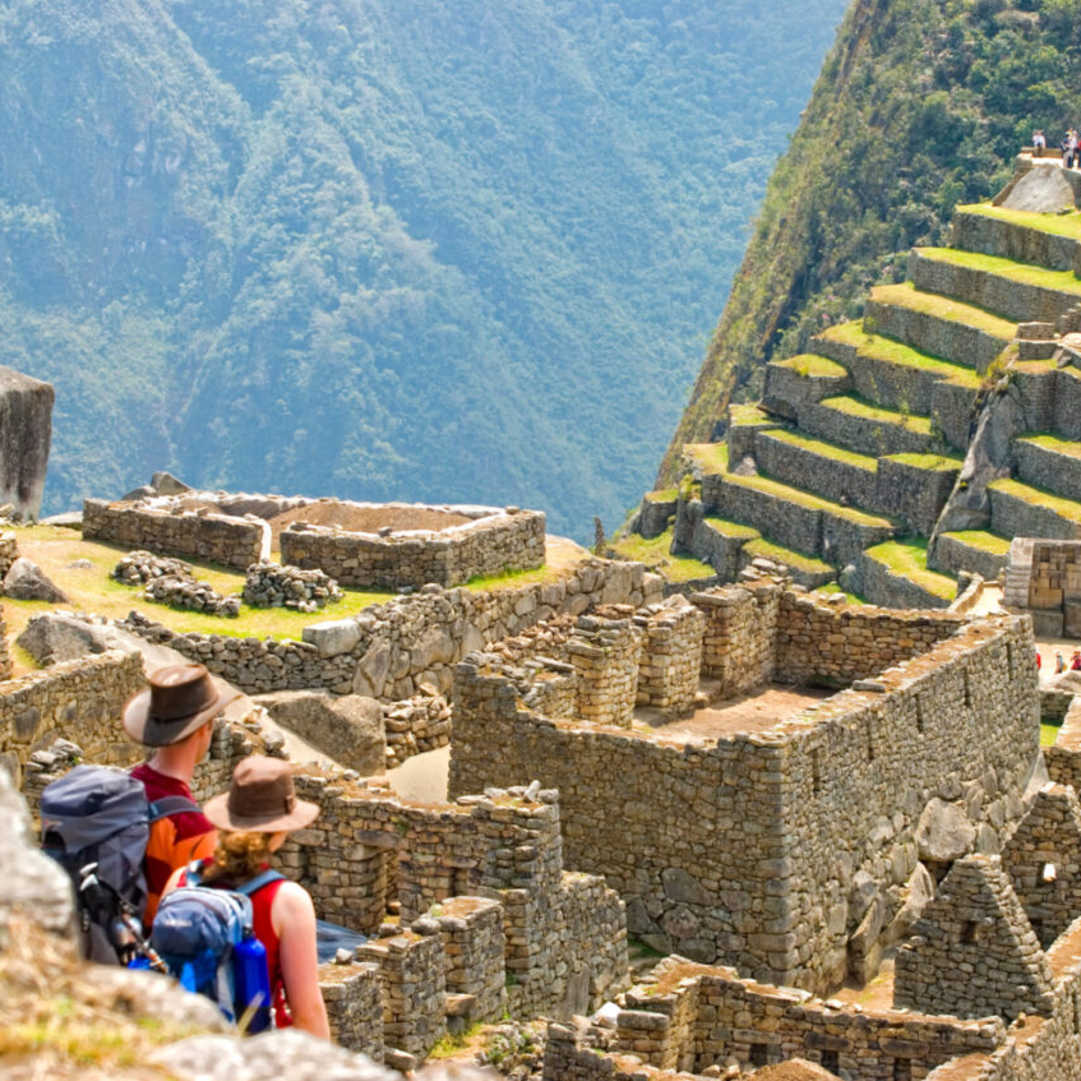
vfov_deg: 12.9
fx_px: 4770
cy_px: 543
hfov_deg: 12.9
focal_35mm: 135
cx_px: 671
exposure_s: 1/200
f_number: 10
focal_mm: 70
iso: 200
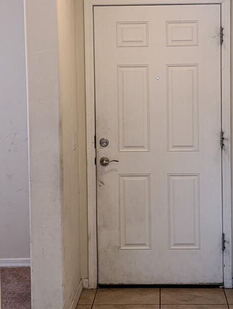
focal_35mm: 78
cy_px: 125
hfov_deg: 18.9
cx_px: 139
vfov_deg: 24.9
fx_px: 698
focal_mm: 6.9
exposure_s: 1/24
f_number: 1.68
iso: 152
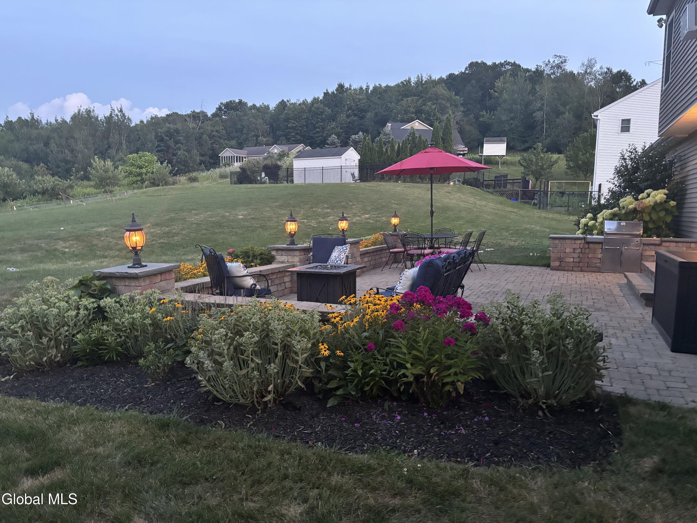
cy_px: 262
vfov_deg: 53.1
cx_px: 348
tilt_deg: -6.9
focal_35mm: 26
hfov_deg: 67.3
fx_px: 524
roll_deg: -0.7
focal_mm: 5.96
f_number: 1.6
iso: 800
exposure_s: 1/30
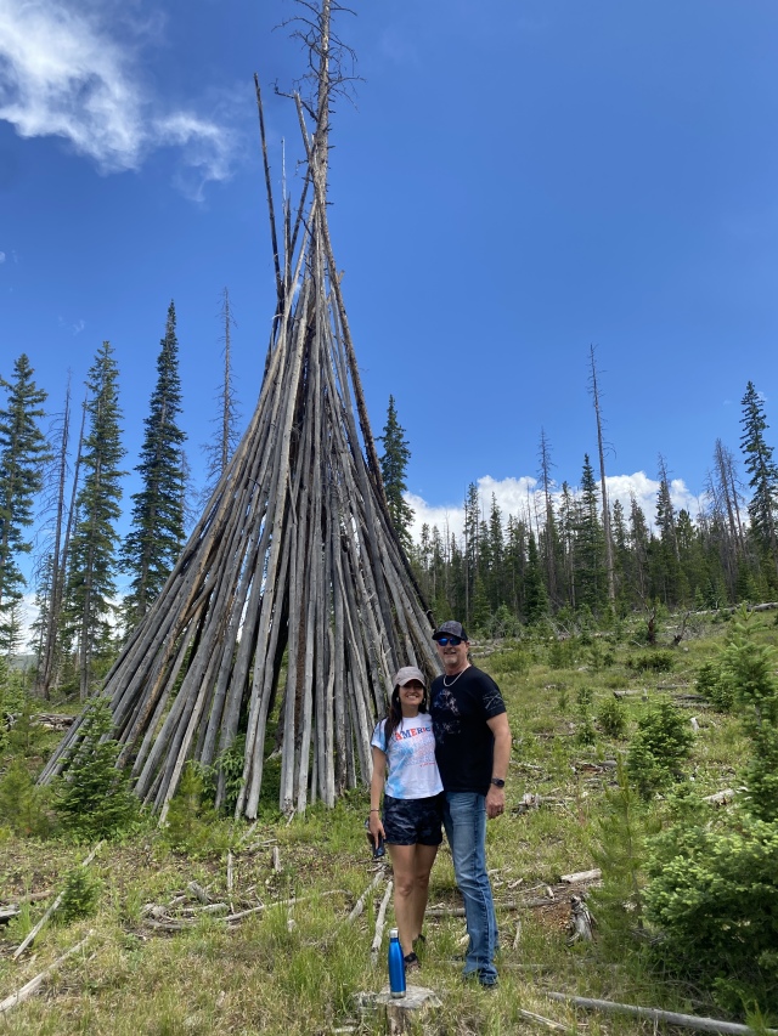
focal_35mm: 26
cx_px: 389
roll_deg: +0.0
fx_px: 779
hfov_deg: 53.1
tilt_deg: +14.5
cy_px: 518
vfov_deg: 67.3
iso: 32
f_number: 1.8
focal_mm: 4.25
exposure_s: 1/1206
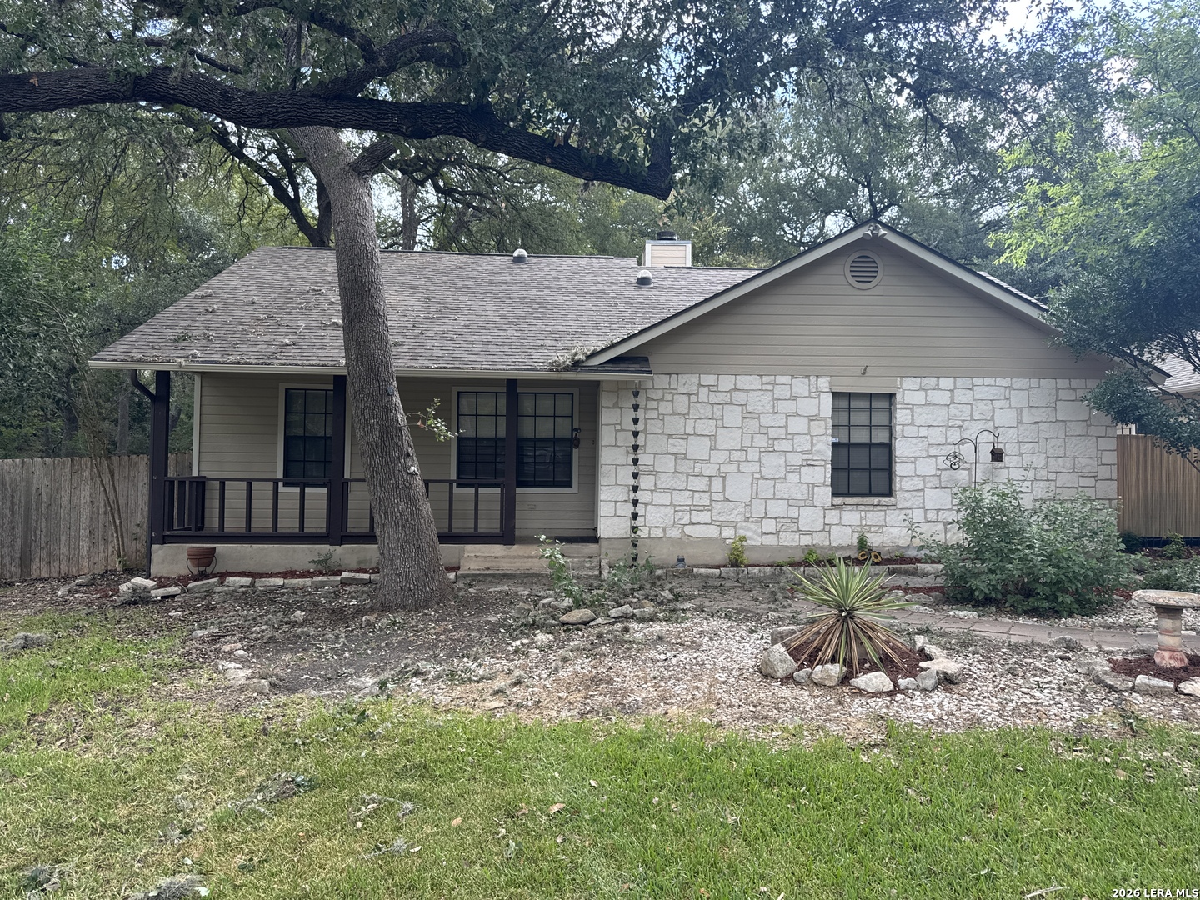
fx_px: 832
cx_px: 600
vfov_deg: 56.8
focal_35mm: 24
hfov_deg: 71.6
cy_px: 450
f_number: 1.78
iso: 80
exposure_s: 1/360
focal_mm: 6.76
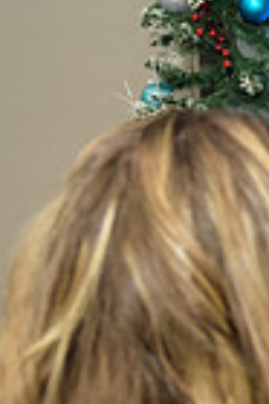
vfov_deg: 18.9
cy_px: 232
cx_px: 567
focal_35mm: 108
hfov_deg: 11.2
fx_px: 1213
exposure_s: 1/125
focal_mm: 26
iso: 400
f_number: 3.2
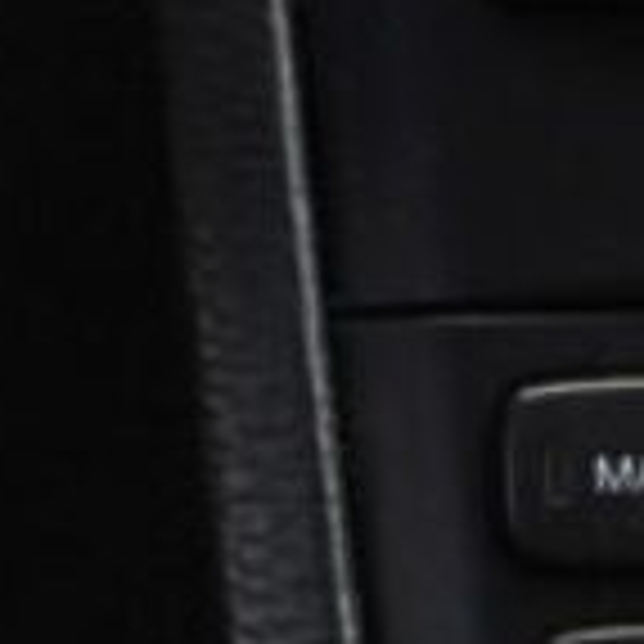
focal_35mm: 413
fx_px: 8693
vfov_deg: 4.2
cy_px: -99
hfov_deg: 4.2
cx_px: 1518
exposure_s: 1/80
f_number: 3.2
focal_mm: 8.5
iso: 100
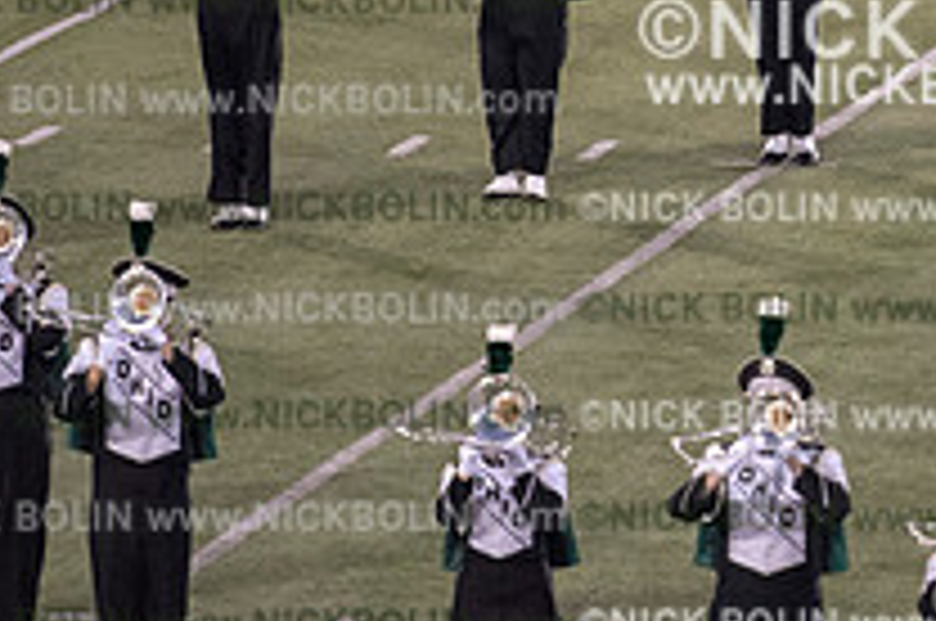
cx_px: 922
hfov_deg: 3.7
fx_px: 14511
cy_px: -106
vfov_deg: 2.4
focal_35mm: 559
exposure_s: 1/1250
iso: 5000
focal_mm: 200
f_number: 3.2
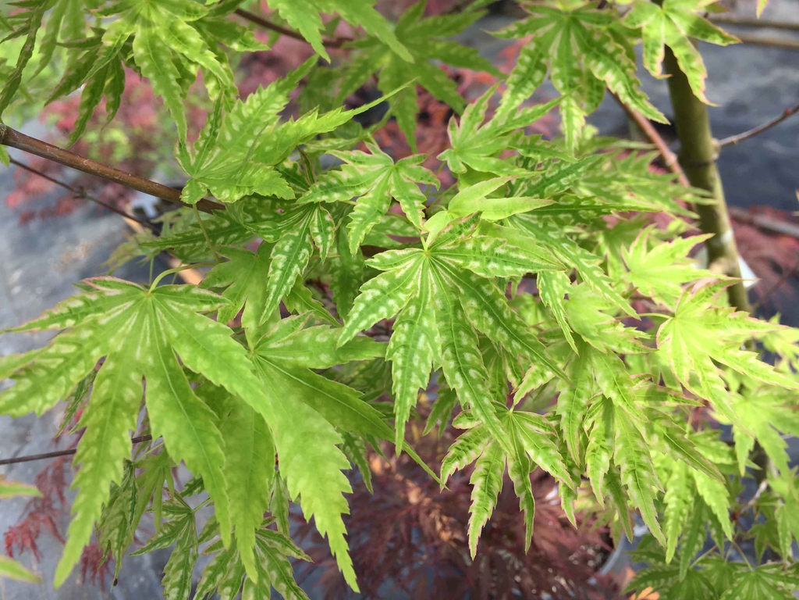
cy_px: 300
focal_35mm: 29
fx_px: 669
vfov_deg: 48.2
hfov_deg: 61.7
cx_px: 400
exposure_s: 1/476
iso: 32
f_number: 2.2
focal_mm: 4.15
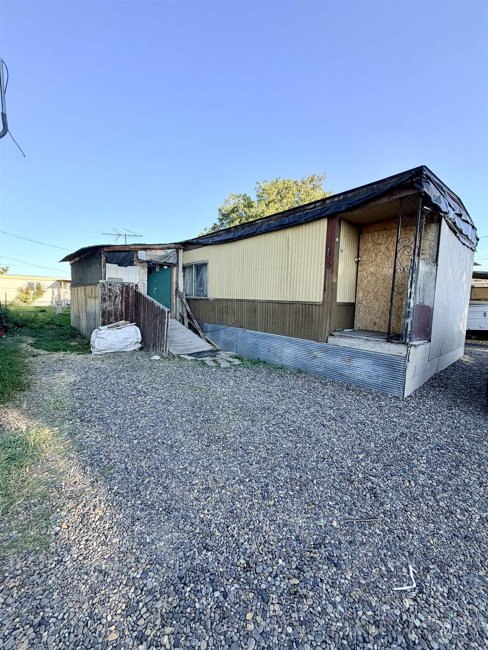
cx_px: 244
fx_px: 263
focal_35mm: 14
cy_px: 325
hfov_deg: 85.7
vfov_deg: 102.1
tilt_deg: -5.1
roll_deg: -2.3
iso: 50
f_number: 2.2
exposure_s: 1/502
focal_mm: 2.22
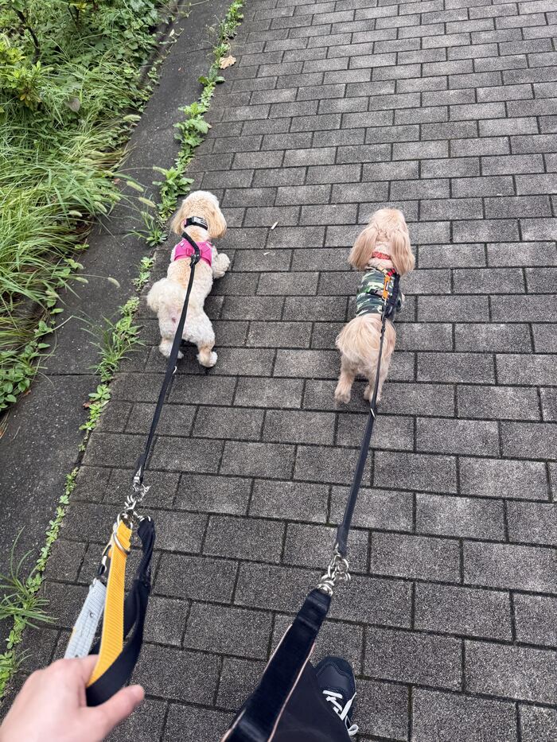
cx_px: 278
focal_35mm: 24
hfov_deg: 56.8
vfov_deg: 71.6
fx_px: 515
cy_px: 371
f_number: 1.78
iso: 80
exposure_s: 1/443
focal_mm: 6.76
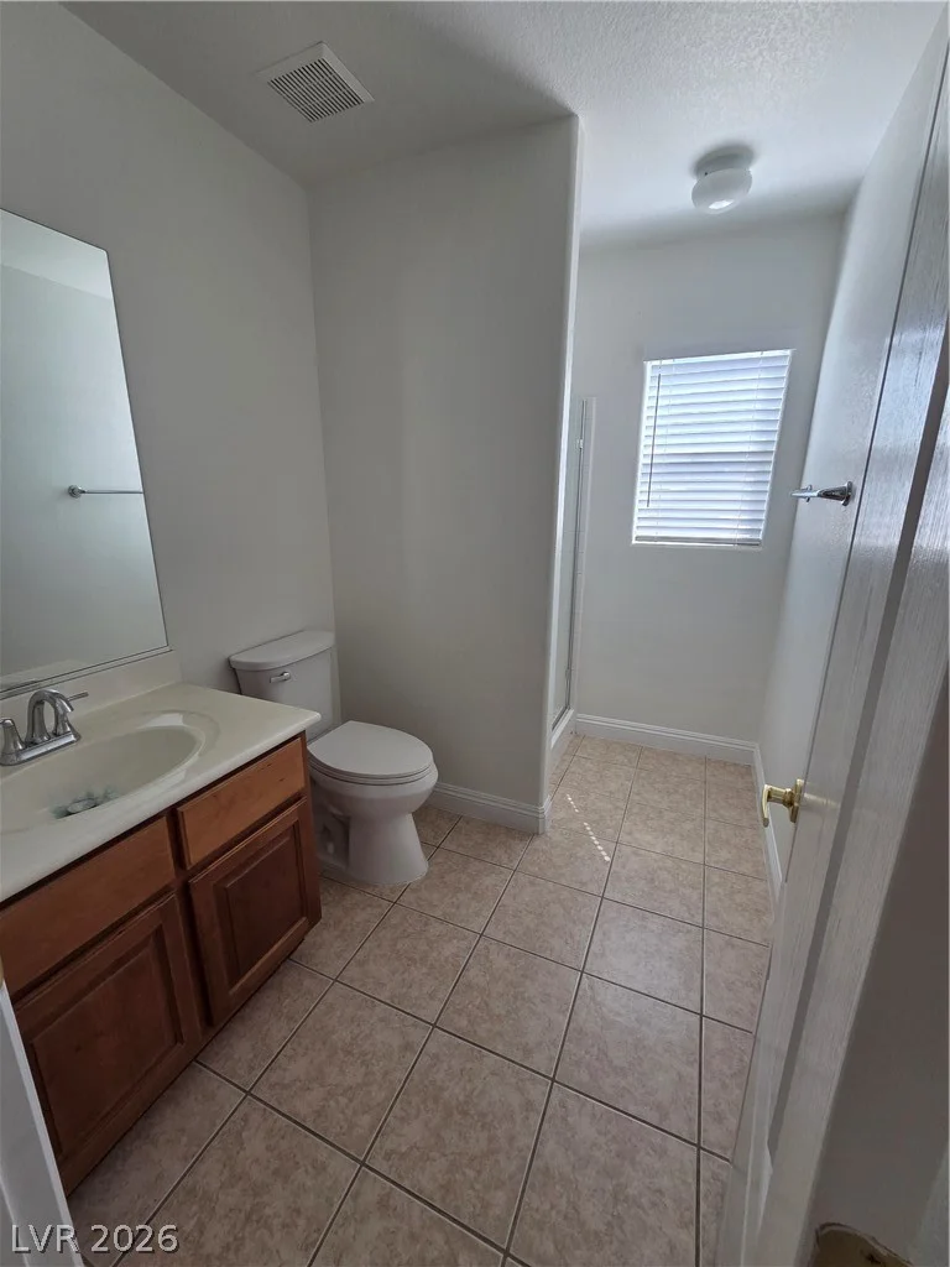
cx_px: 475
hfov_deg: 89.9
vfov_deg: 106.2
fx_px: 476
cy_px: 634
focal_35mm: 13
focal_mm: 2.2
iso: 160
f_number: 2.2
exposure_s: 1/120
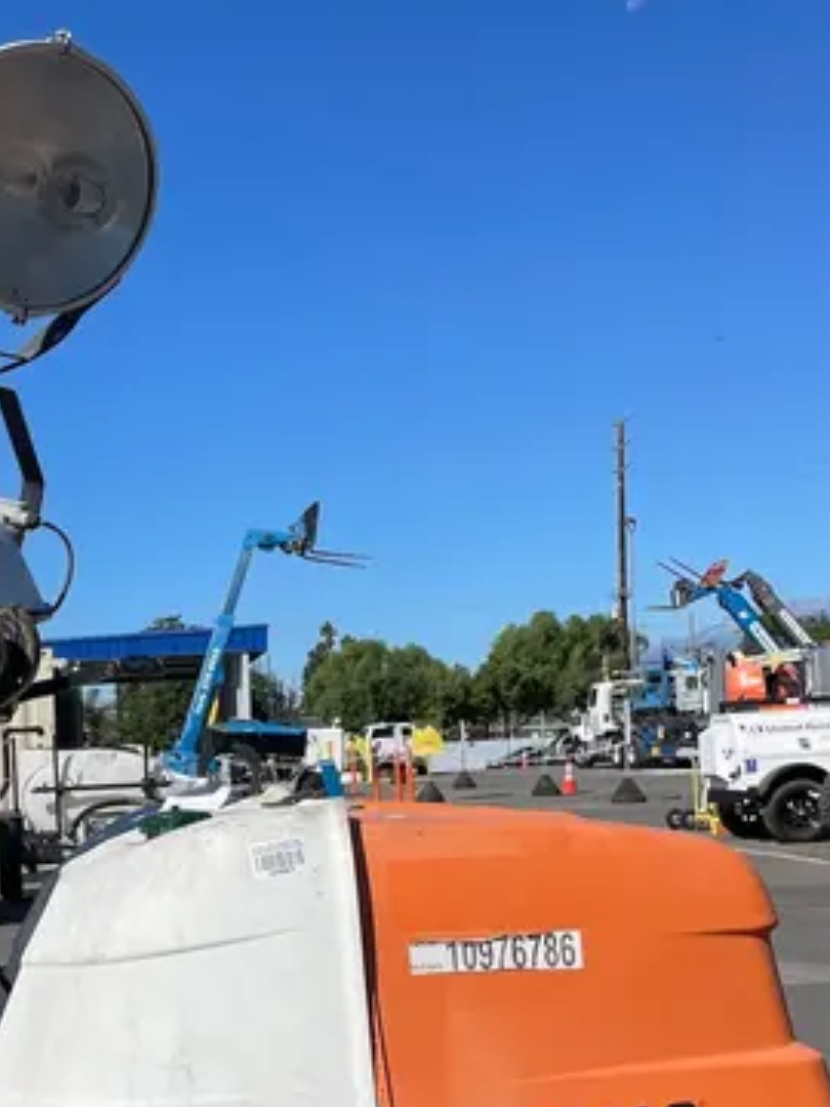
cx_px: 43
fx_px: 1694
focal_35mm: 53
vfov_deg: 35.1
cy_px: 872
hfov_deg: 26.4
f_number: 1.6
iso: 50
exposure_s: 1/9804
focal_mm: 4.2
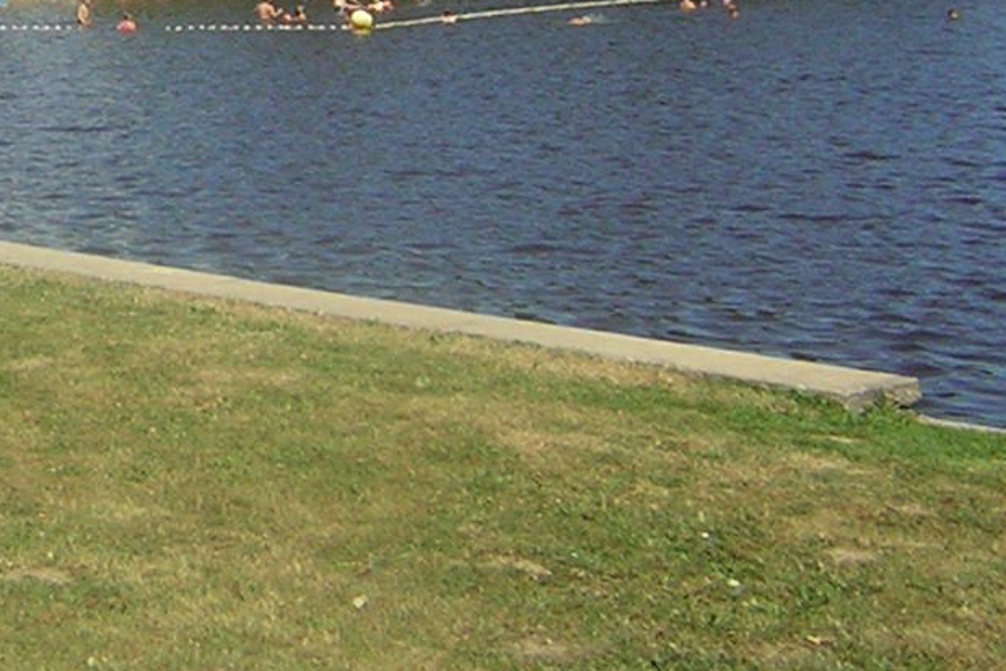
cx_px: -33
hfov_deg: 20.3
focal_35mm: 97
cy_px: -90
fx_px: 2710
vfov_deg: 13.8
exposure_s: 1/385
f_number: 5.2
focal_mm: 4.7
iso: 50
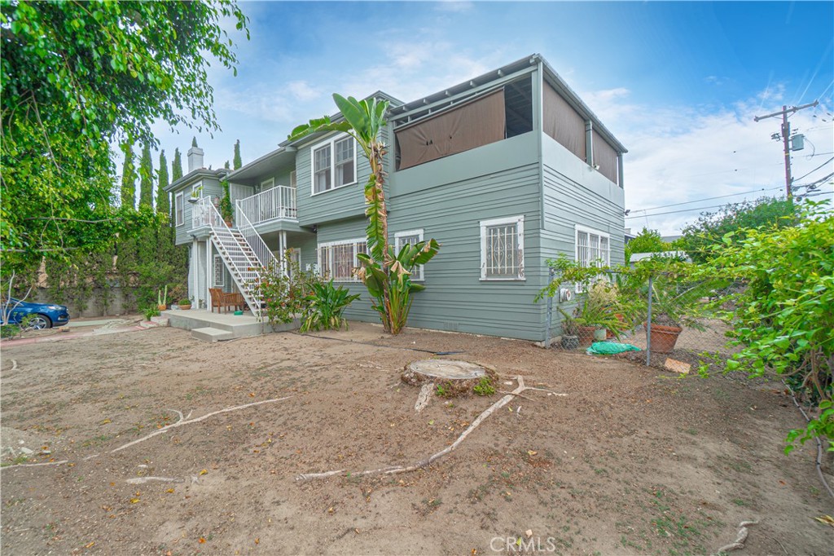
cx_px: 417
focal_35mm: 15
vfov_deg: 77.3
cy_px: 278
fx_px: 347
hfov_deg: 100.4
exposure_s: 1/125
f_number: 7.1
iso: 160
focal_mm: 10
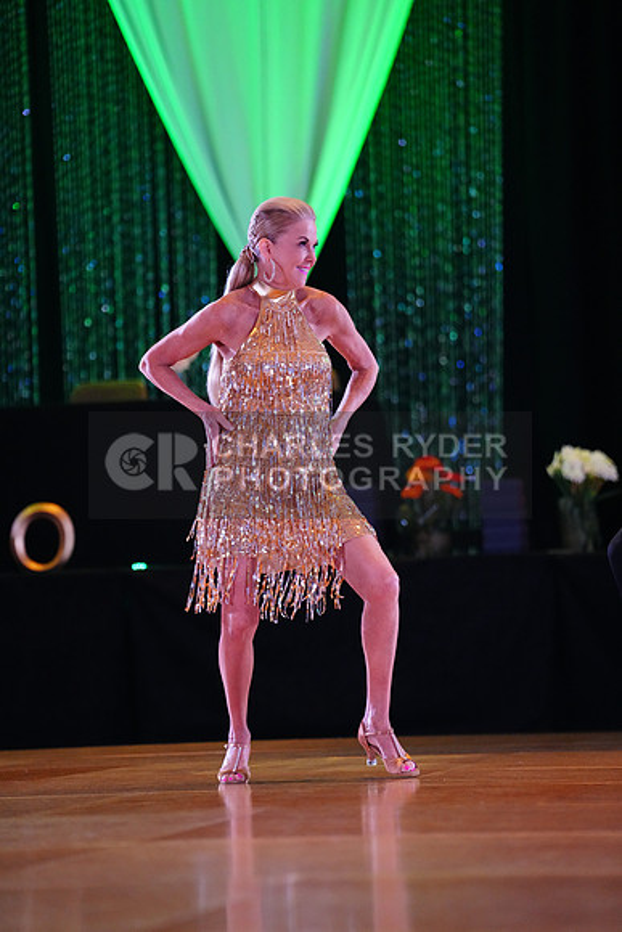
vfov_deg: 13.5
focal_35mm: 152
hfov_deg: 9.0
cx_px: 311
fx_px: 3937
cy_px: 466
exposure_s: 1/400
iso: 6400
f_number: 2.8
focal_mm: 152
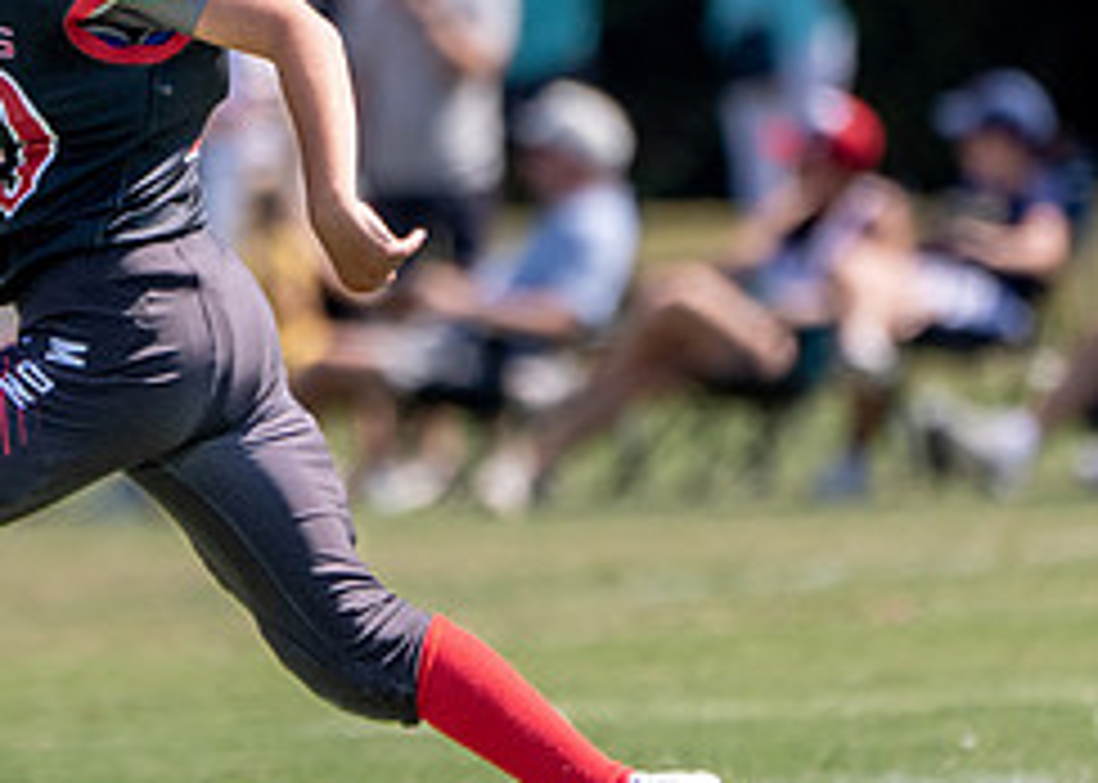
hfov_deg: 1.2
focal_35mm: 1654
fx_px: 51550
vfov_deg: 0.9
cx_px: 58
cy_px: 272
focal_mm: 400
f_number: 5.6
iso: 320
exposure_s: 1/1000
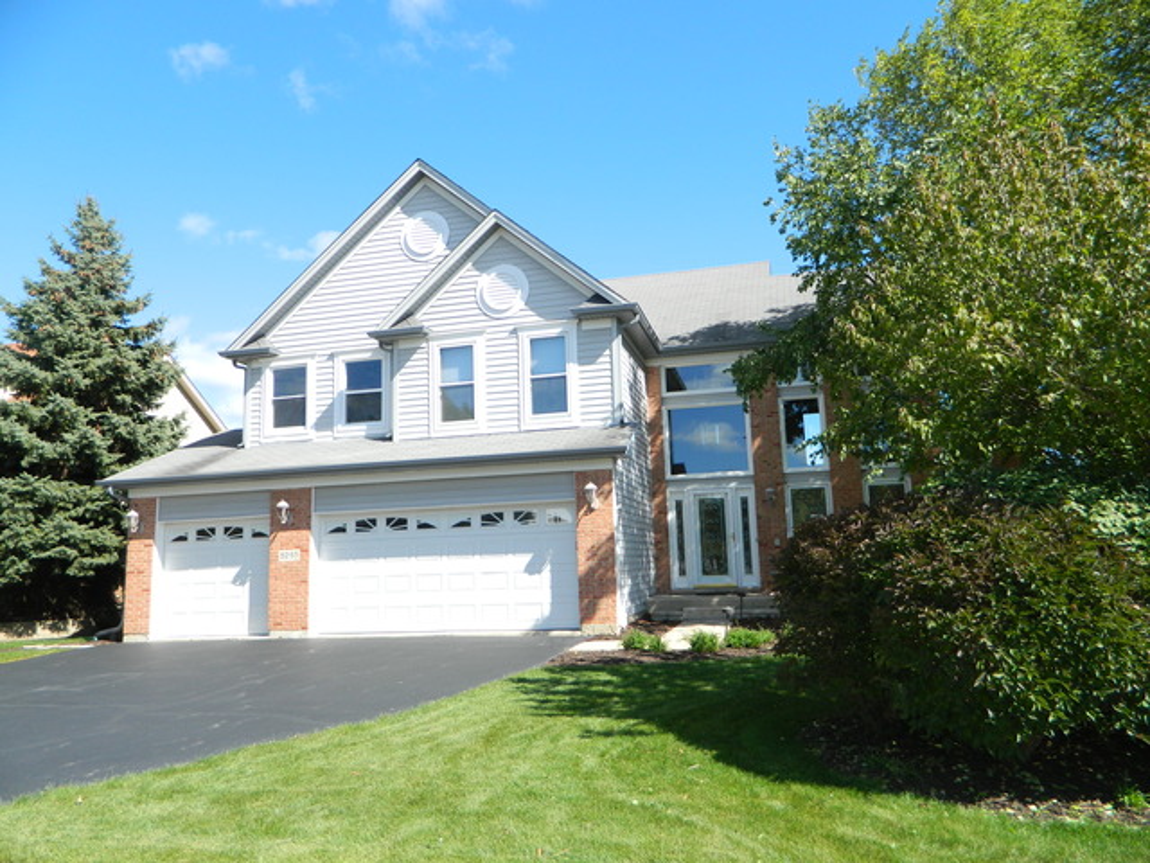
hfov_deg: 69.4
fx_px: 831
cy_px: 432
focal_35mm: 25
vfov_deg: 54.9
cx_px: 575
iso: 110
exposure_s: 1/640
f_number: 3.1
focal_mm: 4.5
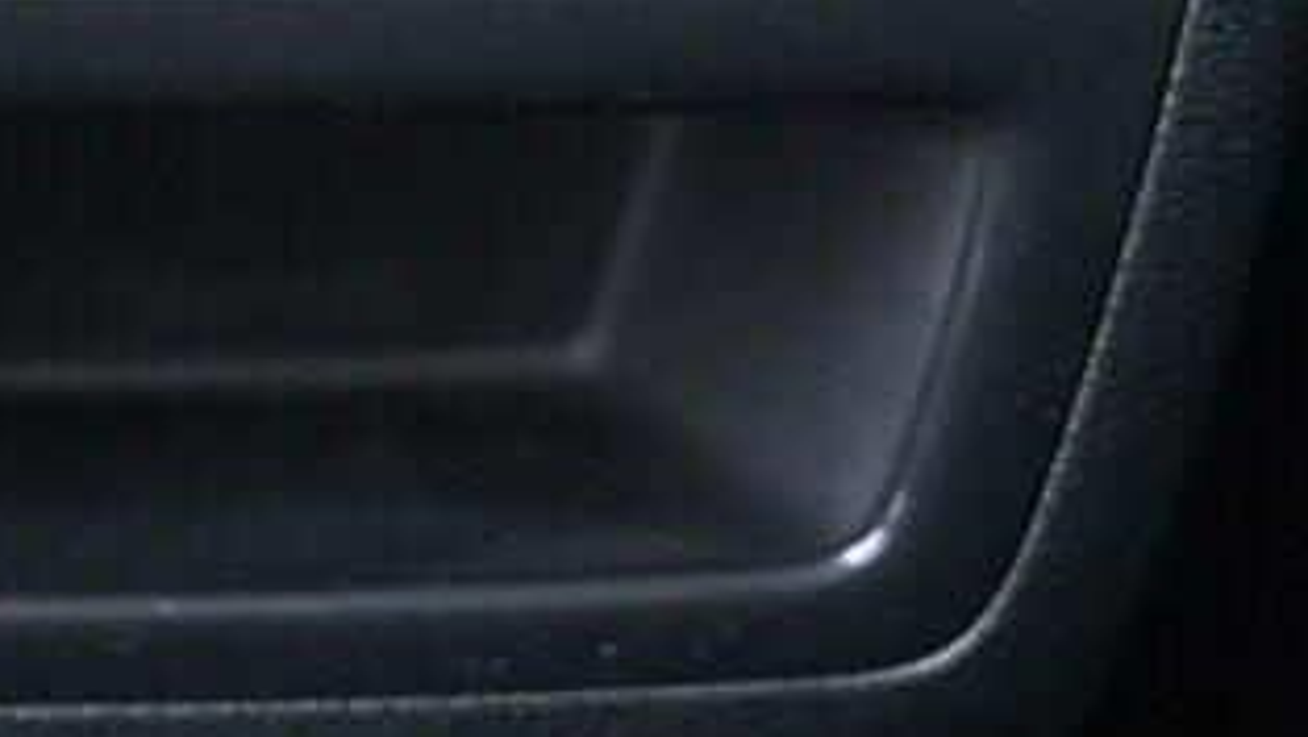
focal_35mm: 173
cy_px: -341
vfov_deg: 6.9
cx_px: 83
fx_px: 6003
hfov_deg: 12.3
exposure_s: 1/40
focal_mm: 24
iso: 1600
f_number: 2.8
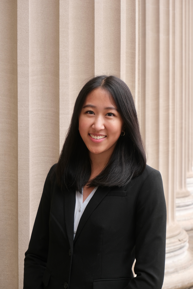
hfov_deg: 20.3
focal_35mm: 67
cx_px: 96
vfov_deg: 30.1
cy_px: 144
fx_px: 539
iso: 320
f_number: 5.6
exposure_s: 1/85
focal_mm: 44.5
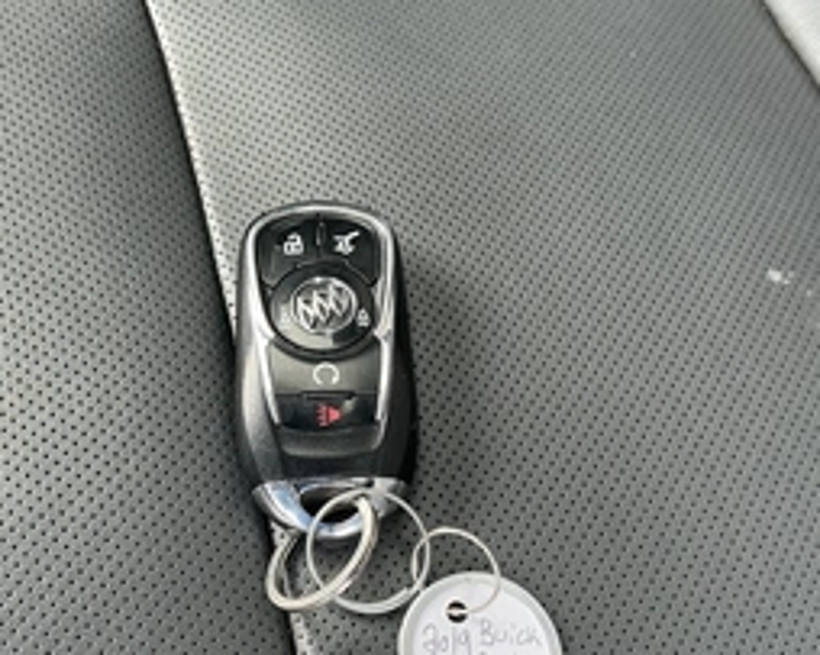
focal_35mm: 43
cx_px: 336
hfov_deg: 42.7
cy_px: 452
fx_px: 1043
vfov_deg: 34.5
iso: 64
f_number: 1.8
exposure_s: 1/115
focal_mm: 3
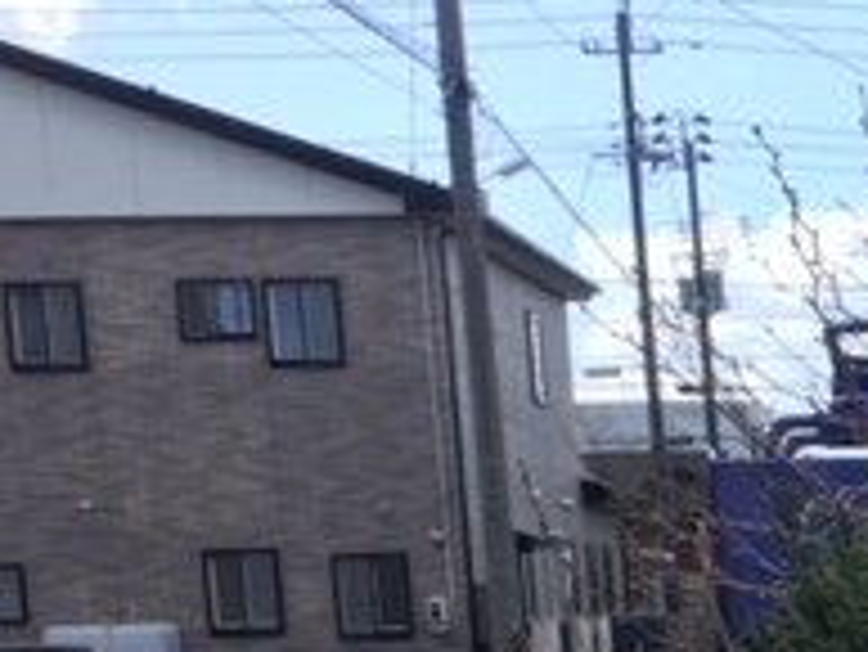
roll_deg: +1.0
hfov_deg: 17.9
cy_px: 958
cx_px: 1367
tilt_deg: -8.6
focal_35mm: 96
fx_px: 2409
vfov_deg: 14.5
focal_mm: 4.15
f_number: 2.2
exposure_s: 1/1130
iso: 32
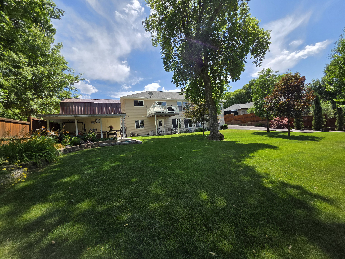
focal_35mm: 13
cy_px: 130
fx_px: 130
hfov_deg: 106.2
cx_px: 172
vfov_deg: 89.9
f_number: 1.9
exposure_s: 1/1834
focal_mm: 2.2
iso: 40
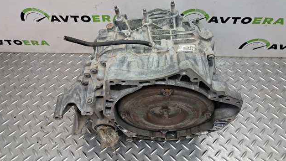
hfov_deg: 64.3
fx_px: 228
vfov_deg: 38.7
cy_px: 60
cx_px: 140
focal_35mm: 30
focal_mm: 4
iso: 125
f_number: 1.8
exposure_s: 1/50
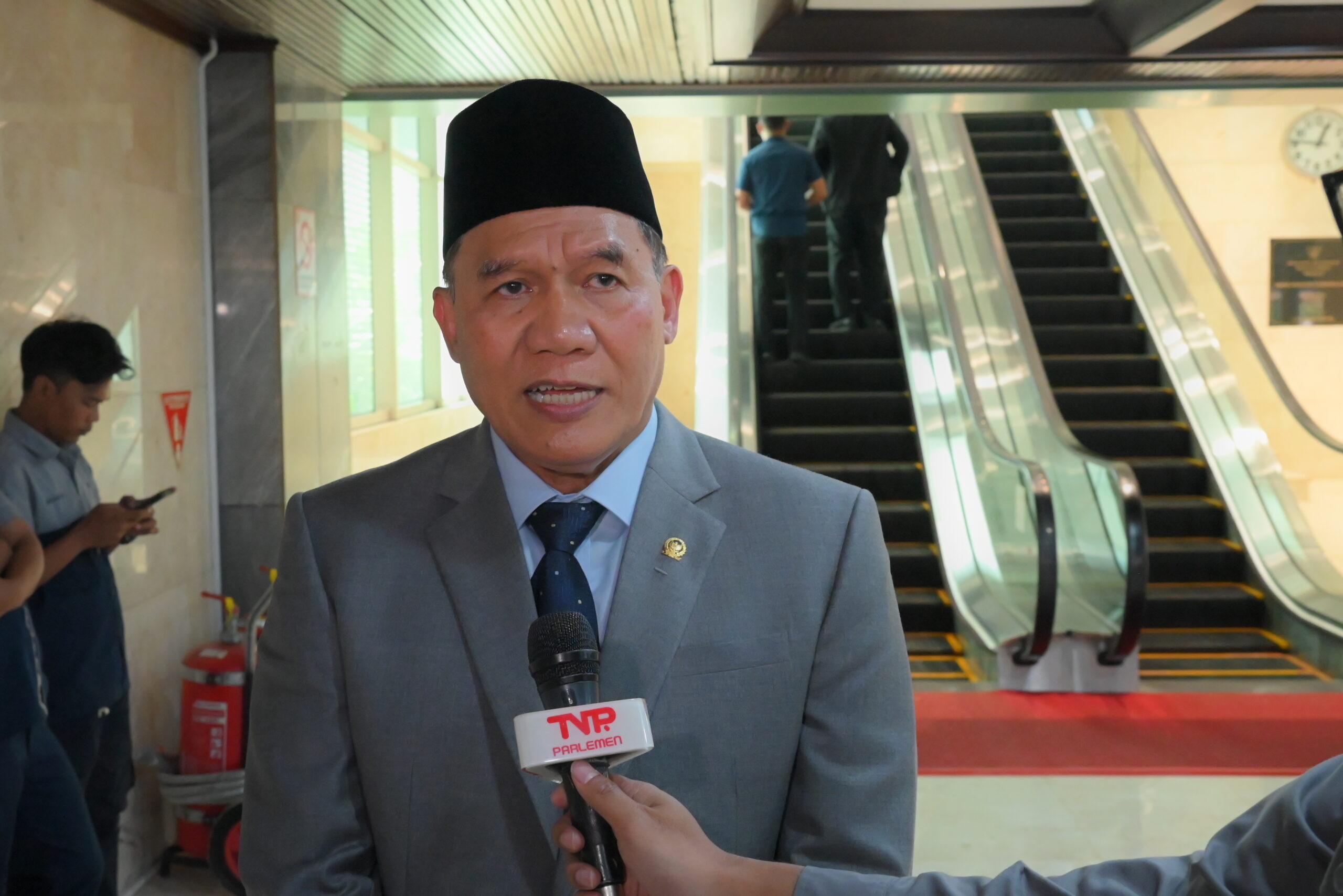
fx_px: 1567
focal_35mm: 42
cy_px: 448
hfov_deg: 46.4
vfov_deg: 31.9
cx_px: 672
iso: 6400
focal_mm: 28
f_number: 6.3
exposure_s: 1/160
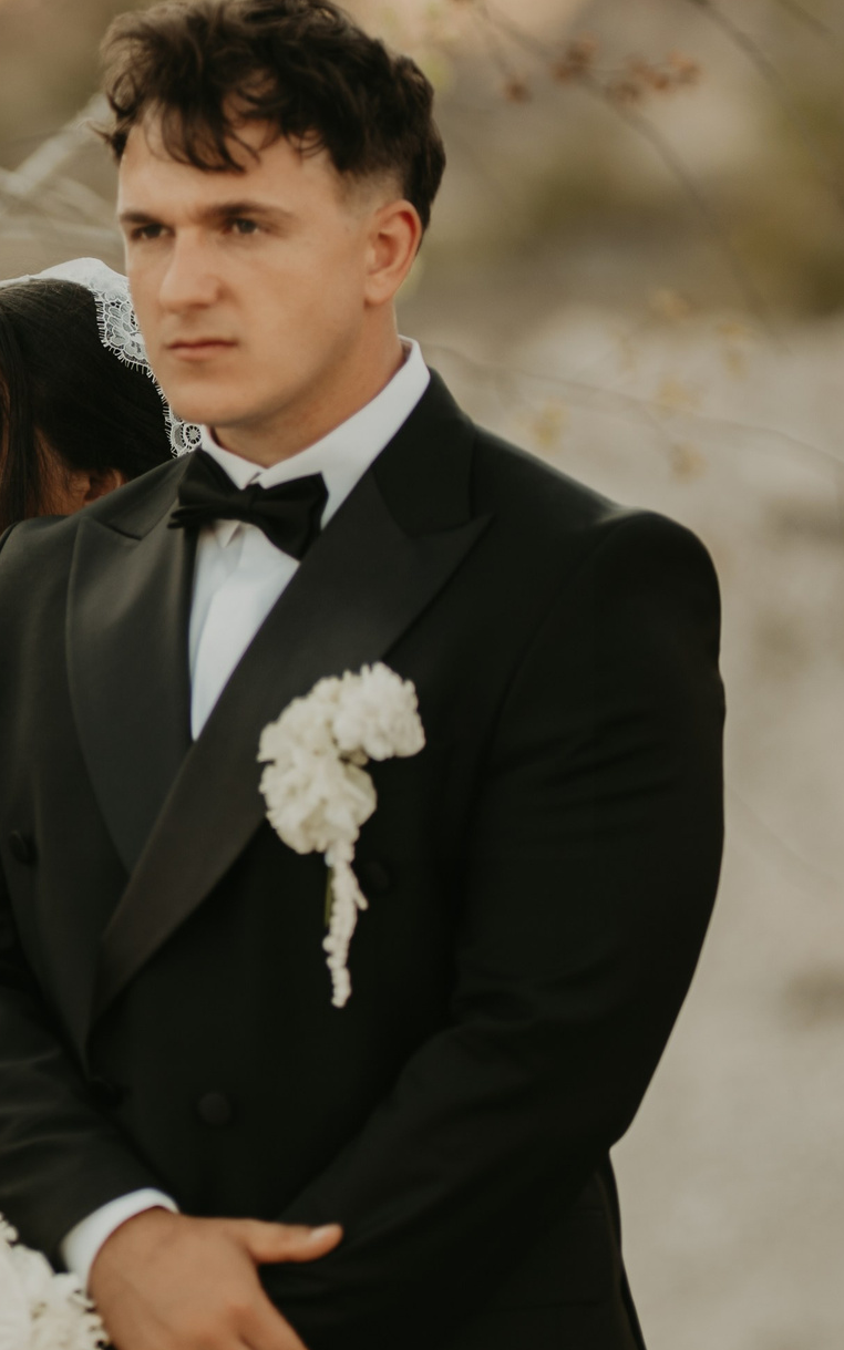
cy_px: 765
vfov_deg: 11.5
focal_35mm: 182
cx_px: -198
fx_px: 6697
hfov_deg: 7.1
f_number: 1.4
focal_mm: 85
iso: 100
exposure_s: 1/640
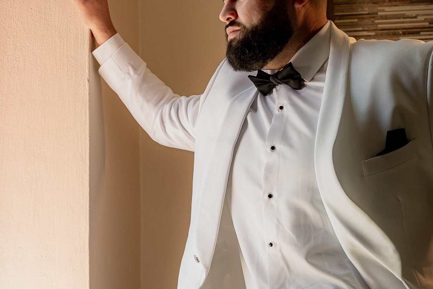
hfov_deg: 32.0
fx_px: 746
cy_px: 187
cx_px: 135
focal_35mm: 62
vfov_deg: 21.8
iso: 1000
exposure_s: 1/400
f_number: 4
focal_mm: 30
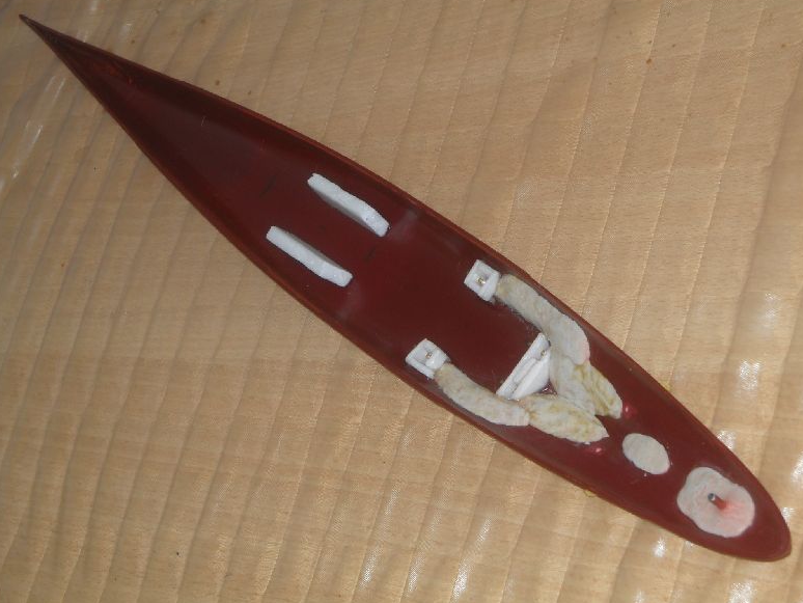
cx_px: 409
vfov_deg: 15.9
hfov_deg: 21.1
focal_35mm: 93
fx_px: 2158
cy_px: 304
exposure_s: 1/60
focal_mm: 14.9
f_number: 4.8
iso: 64
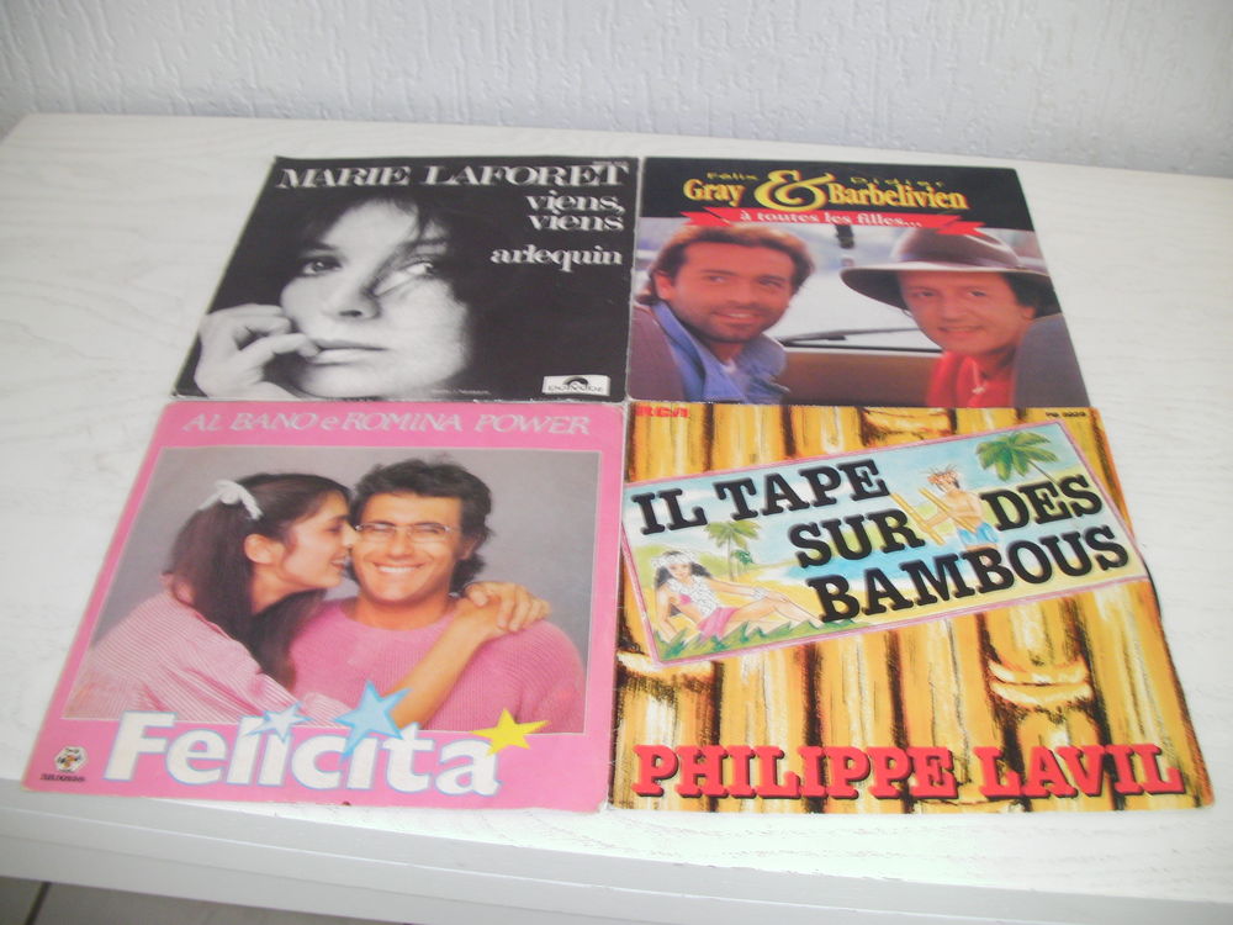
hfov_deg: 49.0
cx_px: 616
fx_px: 1354
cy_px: 462
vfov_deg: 37.7
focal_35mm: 38
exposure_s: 1/30
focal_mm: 6.3
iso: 99
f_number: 3.5
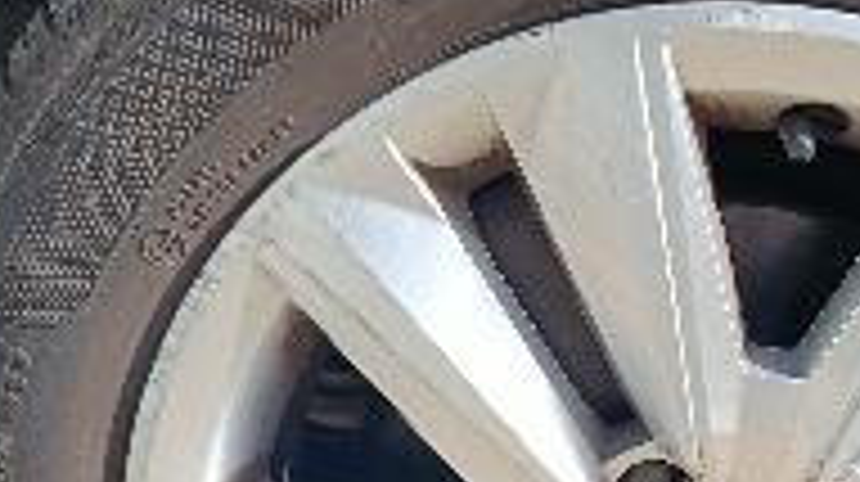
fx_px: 1299
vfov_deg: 20.2
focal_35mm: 57
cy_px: 509
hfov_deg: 35.1
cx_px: 725
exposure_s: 1/169
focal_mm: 5.24
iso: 50
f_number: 1.7
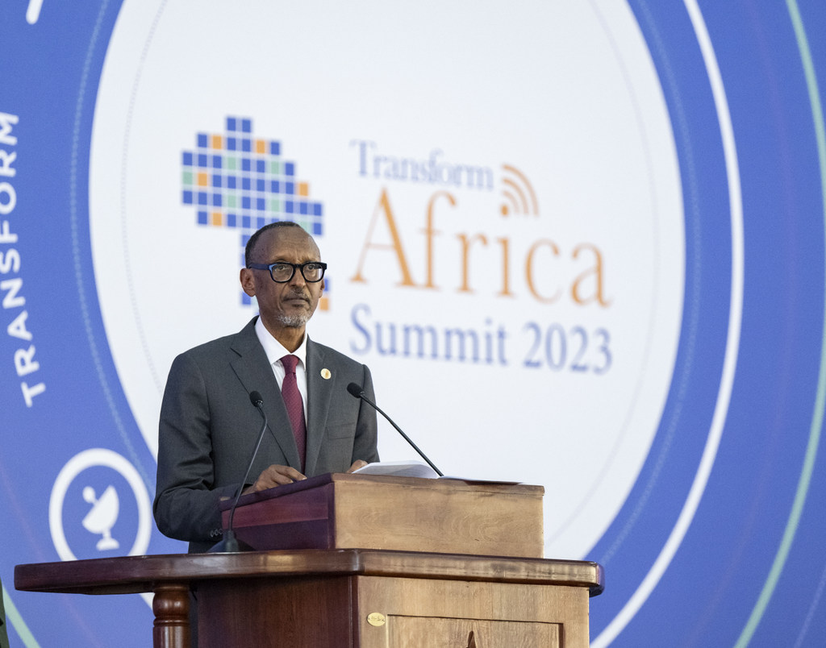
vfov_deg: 6.0
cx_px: 390
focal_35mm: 256
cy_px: 278
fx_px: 6211
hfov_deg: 7.6
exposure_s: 1/250
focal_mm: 180
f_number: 2.8
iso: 4000
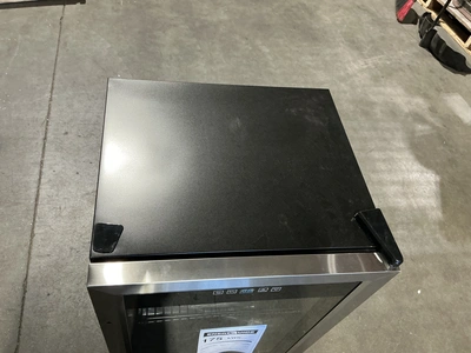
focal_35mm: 28
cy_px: 176
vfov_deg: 49.7
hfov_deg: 63.4
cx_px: 236
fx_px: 381
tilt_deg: -50.8
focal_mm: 3
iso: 200
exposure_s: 1/60
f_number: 1.8
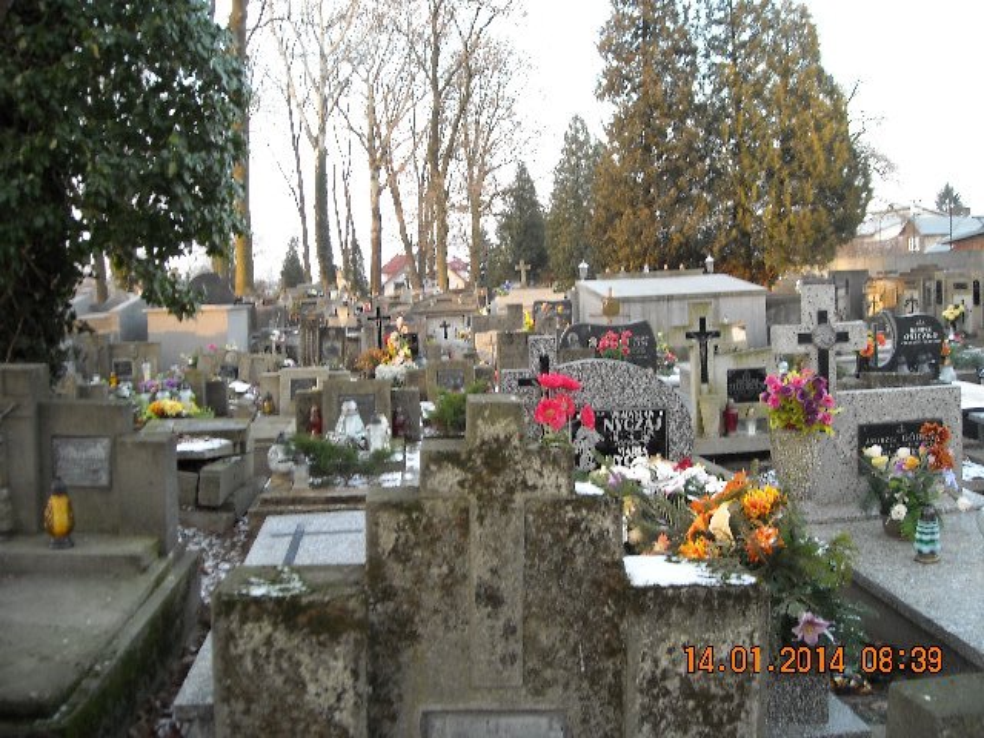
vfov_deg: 40.7
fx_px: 995
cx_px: 492
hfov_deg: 52.6
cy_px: 369
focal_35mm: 35
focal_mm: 5.7
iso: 118
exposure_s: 1/60
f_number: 2.8
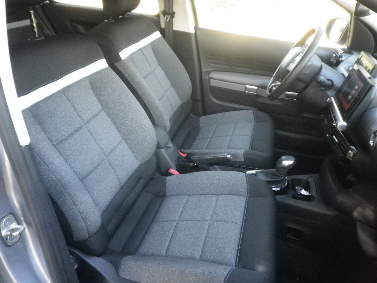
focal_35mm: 28
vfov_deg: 49.7
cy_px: 142
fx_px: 305
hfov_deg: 63.4
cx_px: 188
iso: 800
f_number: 3.5
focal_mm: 5.05
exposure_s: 1/80
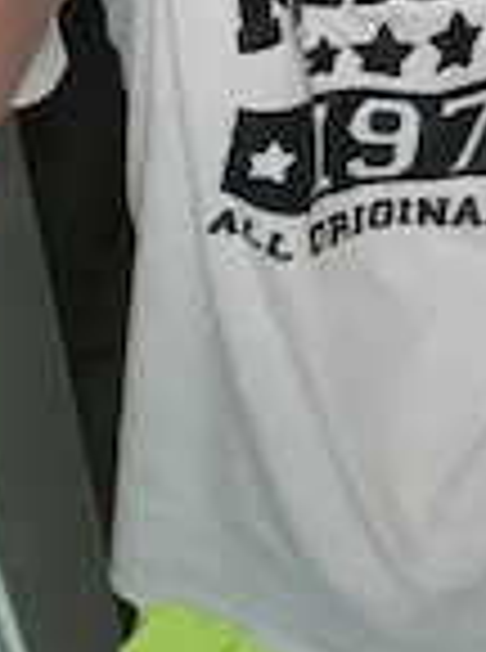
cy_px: 306
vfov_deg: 23.6
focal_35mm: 83
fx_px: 1561
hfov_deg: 17.7
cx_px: 320
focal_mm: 2.71
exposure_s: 1/34
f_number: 2.2
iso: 640
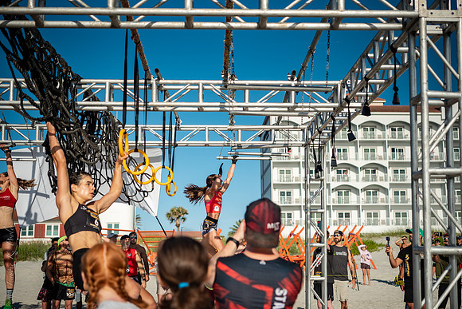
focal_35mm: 51
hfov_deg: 39.0
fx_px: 651
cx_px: 244
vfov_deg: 26.6
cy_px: 163
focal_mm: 48
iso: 320
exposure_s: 1/4000
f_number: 2.8
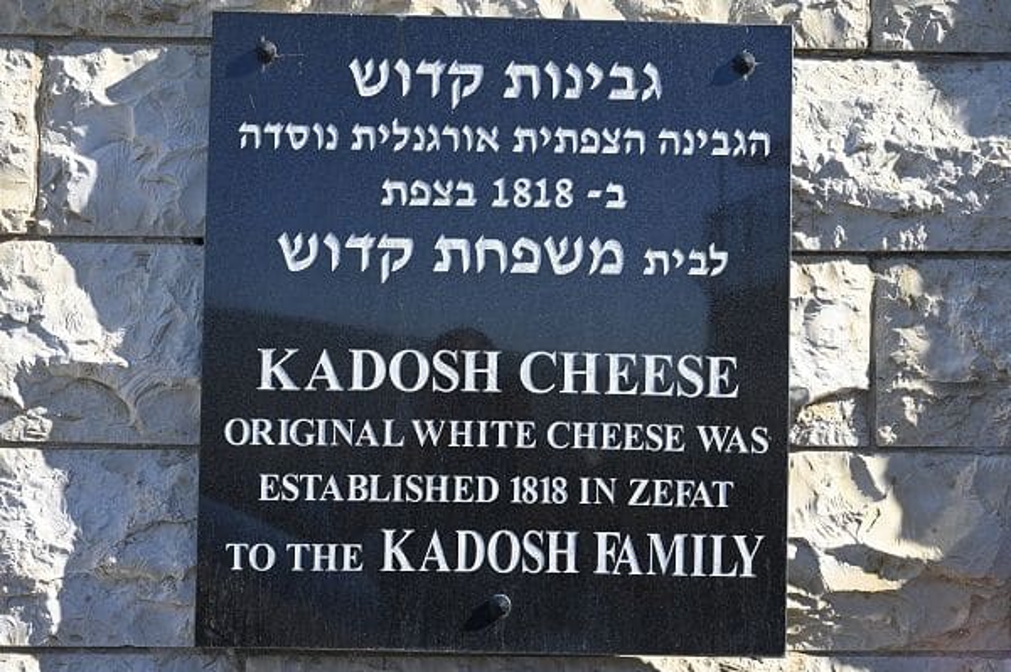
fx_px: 1403
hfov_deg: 39.6
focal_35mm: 50
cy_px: 336
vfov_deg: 26.9
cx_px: 506
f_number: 10
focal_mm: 50
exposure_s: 1/400
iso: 500
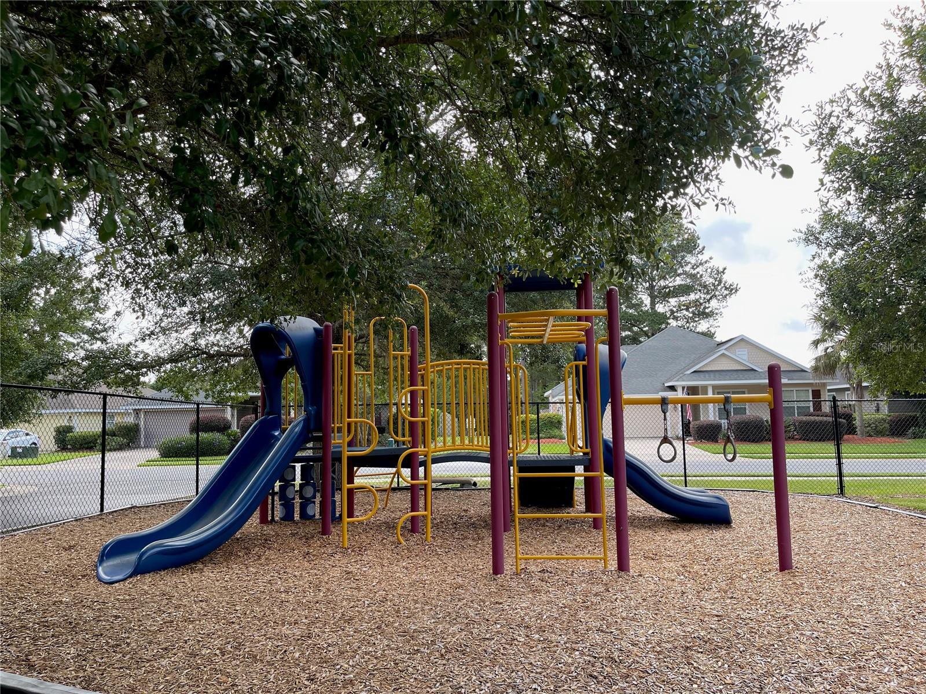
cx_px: 463
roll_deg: +1.8
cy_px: 347
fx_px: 696
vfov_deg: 53.1
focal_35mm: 26
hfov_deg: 67.3
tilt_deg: +5.0
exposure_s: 1/482
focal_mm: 5.1
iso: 32
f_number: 1.6
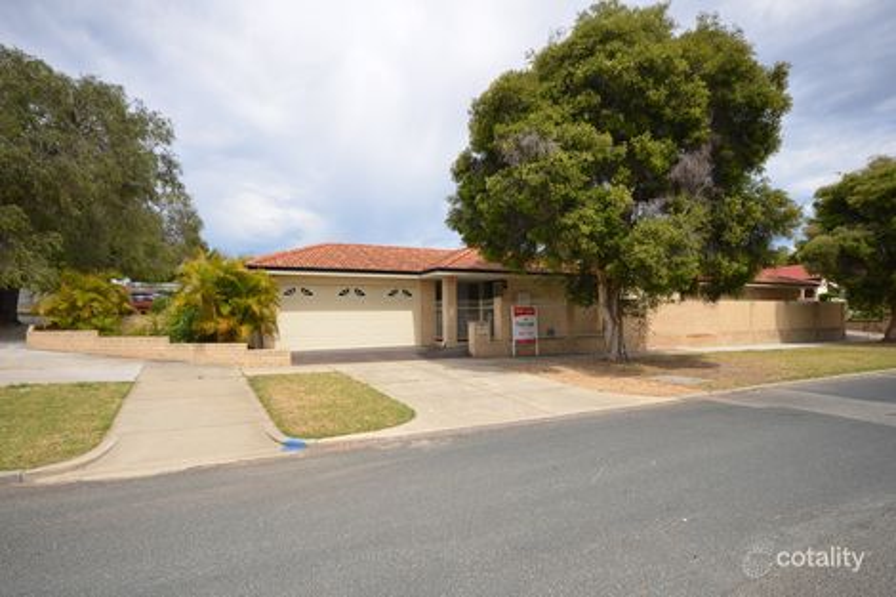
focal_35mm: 20
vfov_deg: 63.2
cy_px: 298
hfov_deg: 85.4
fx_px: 485
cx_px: 448
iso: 100
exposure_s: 1/250
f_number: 8
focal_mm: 13
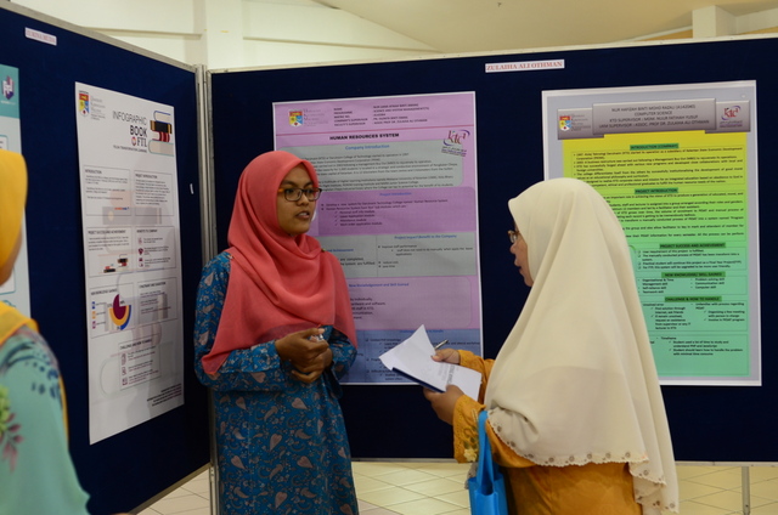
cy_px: 258
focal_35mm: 51
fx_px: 1100
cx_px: 389
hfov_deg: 39.0
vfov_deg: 26.4
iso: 500
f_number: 4
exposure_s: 1/50
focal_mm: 34
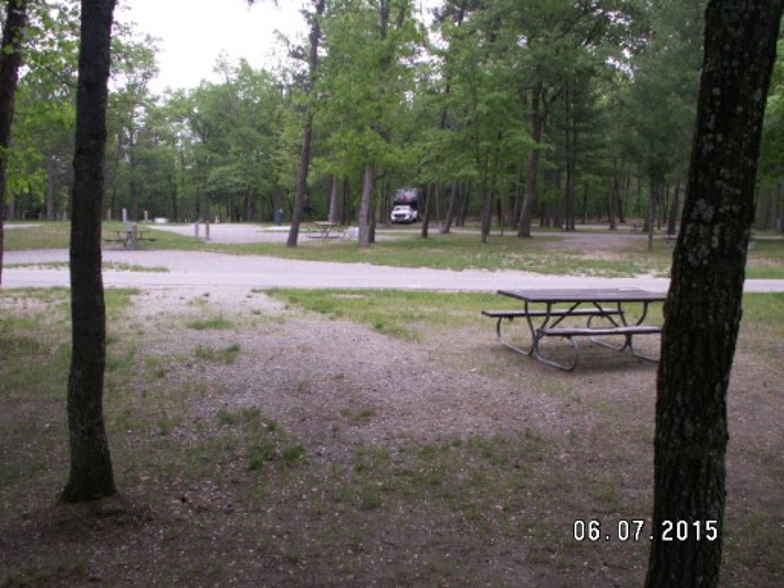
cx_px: 392
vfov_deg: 40.7
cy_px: 294
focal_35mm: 35
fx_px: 793
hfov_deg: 52.6
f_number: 3.2
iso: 50
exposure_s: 1/60
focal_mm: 5.86
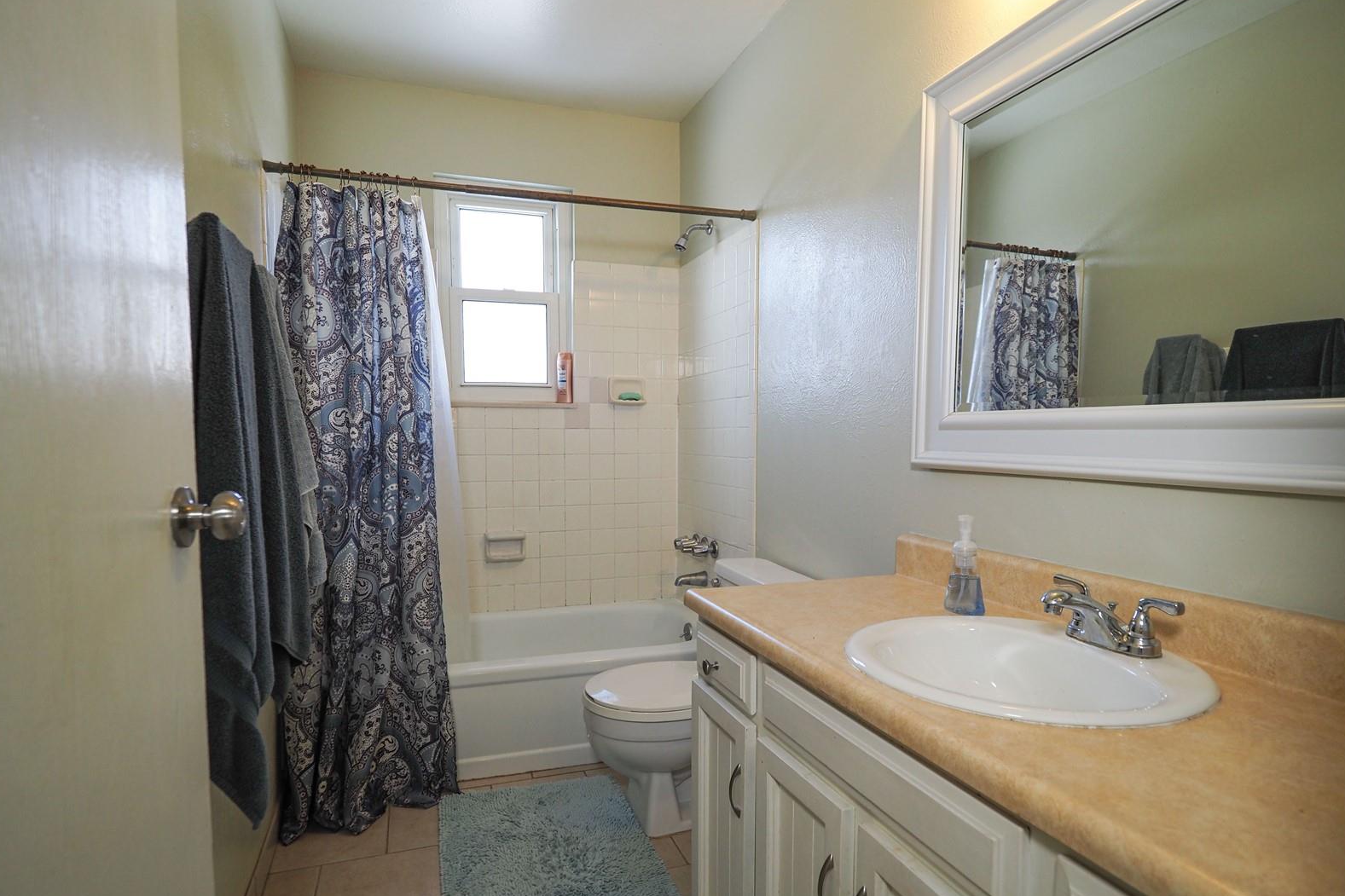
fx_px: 710
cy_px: 490
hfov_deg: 86.9
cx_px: 675
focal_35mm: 19
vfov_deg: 64.4
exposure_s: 1/60
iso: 200
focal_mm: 9
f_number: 2.8
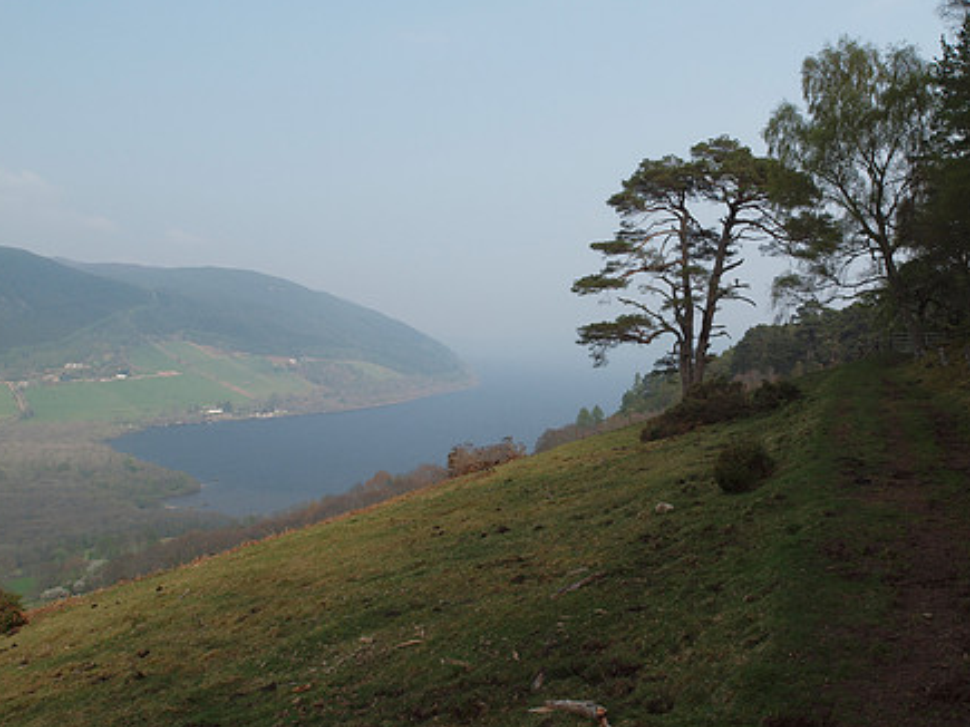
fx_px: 896
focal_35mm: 32
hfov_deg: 56.2
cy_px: 331
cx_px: 598
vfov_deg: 44.1
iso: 200
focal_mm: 12
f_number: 6.3
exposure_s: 1/640
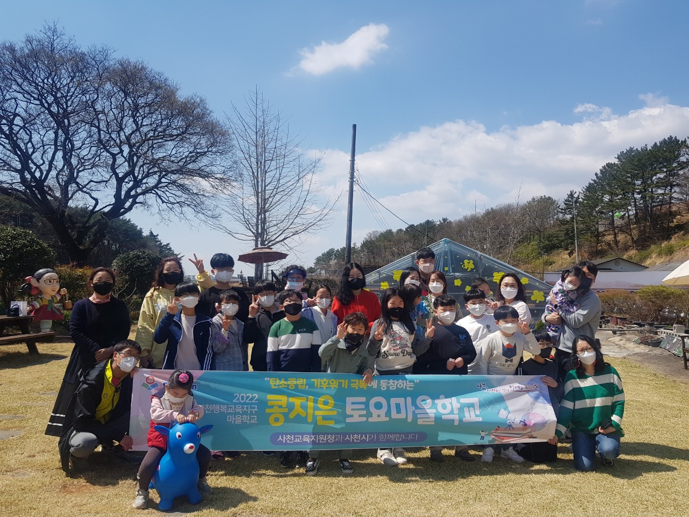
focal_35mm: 26
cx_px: 344
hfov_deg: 67.3
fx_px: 518
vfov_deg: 53.1
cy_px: 258
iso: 40
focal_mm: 4.3
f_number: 1.7
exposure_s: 1/3333
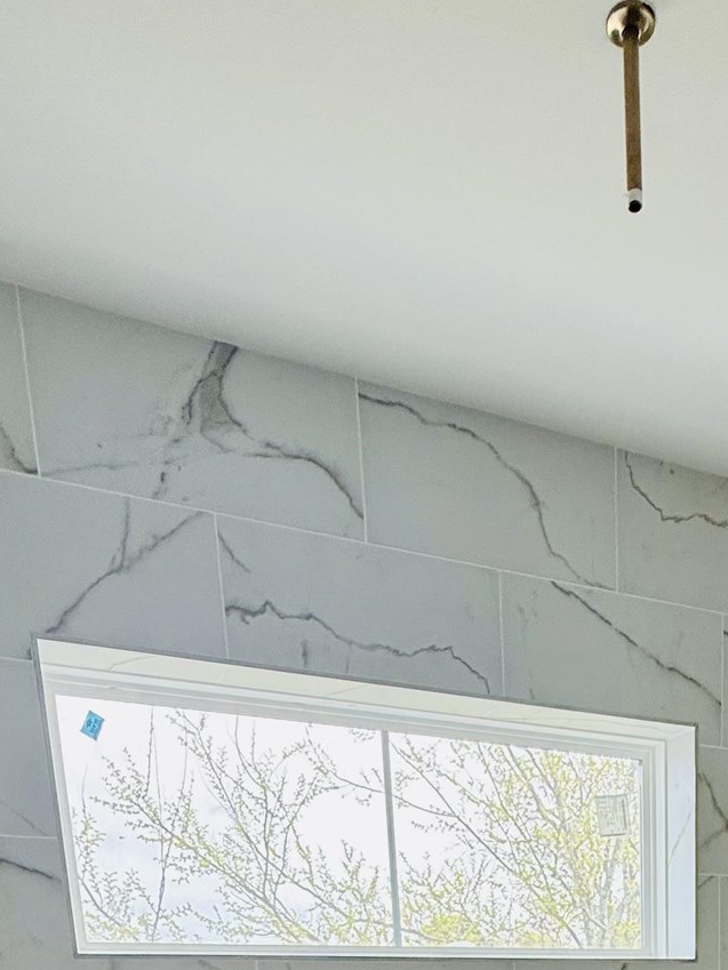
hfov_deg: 36.5
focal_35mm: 38
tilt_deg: -13.9
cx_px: 574
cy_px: 1294
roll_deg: +1.7
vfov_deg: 33.6
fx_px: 1065
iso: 64
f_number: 2.2
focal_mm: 2.22
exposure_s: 1/99
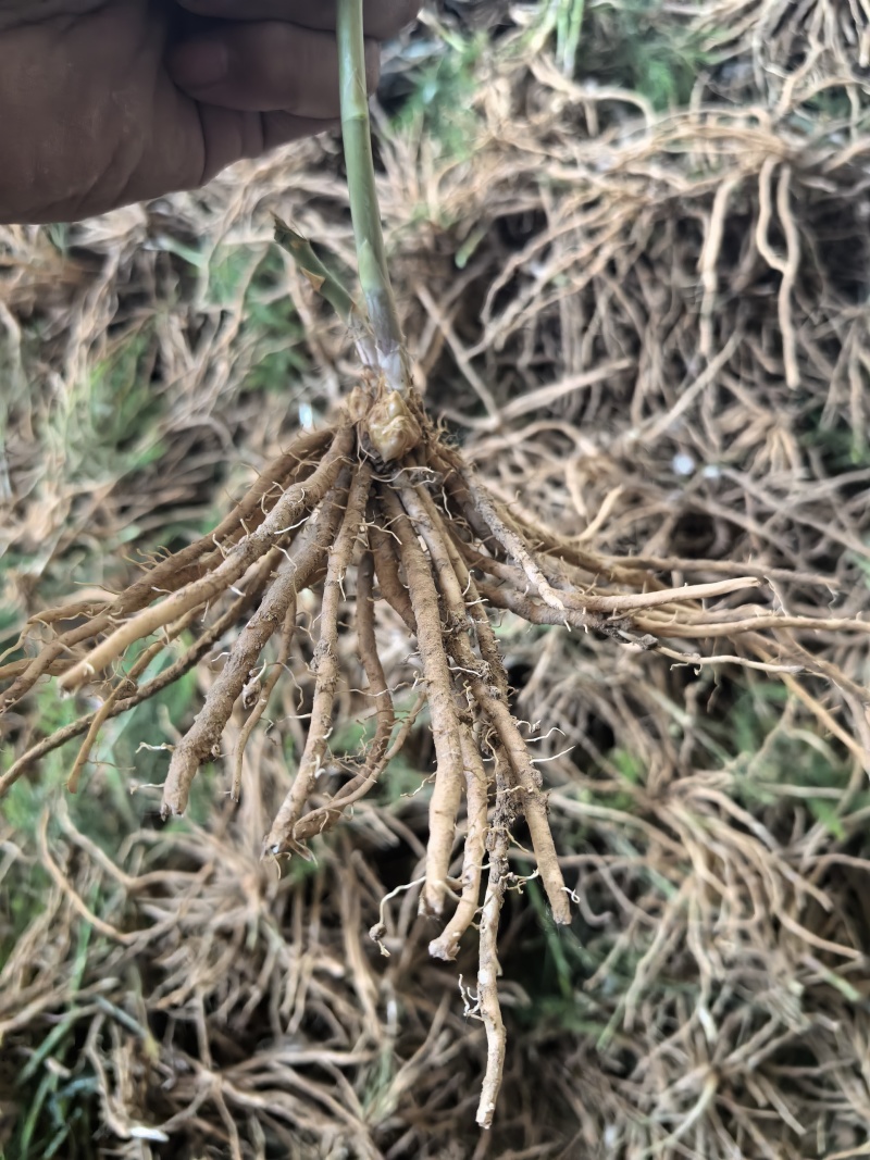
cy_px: 580
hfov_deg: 51.3
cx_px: 435
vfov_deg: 65.3
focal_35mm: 27
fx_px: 905
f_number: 2
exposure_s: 1/100
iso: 320
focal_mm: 5.72
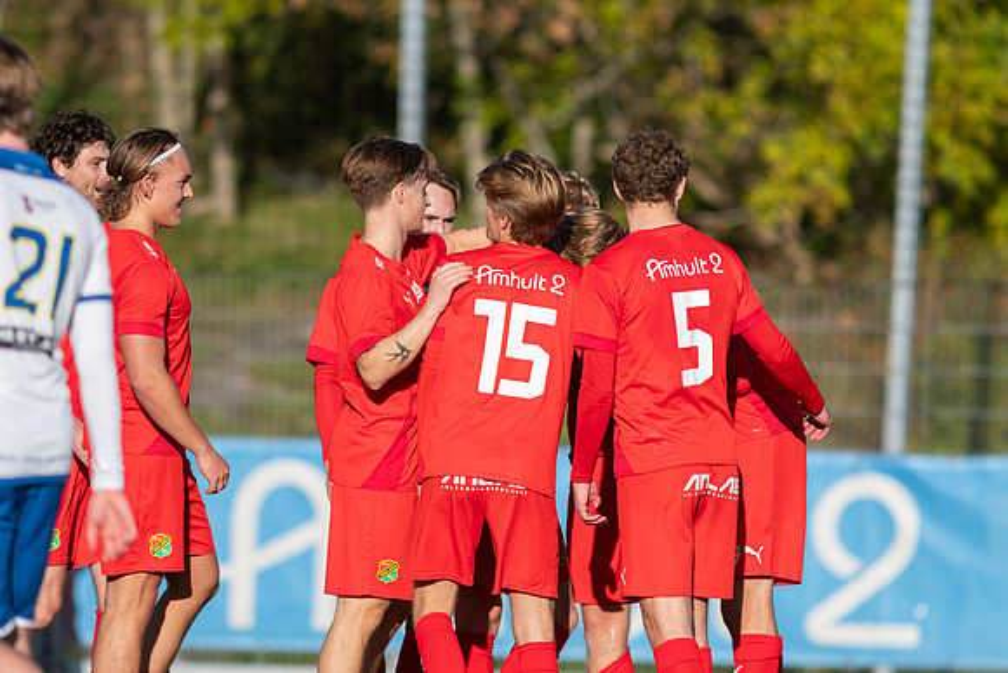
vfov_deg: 3.0
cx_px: 504
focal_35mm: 463
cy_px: 336
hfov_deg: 4.5
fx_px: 12960
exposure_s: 1/2000
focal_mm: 300
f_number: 3.2
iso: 100
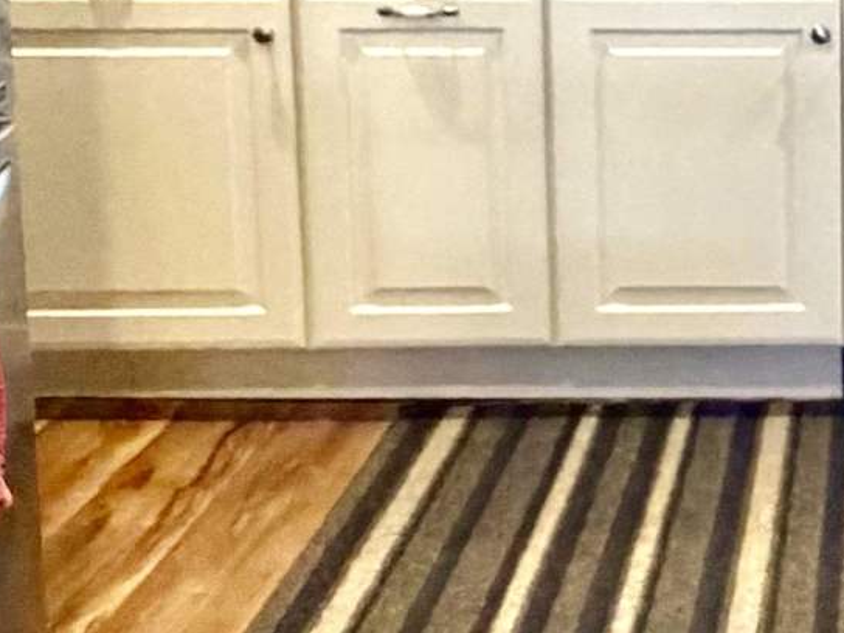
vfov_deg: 18.0
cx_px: 1053
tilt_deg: -7.1
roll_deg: -0.7
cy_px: -61
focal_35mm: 79
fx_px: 1926
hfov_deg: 22.5
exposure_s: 1/60
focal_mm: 2.22
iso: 500
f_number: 2.2
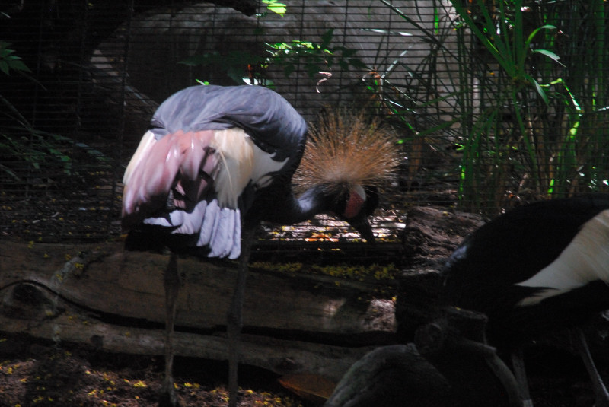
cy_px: 204
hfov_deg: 4.6
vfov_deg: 3.1
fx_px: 7619
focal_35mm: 450
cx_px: 304
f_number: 16
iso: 1600
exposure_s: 1/90
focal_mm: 300
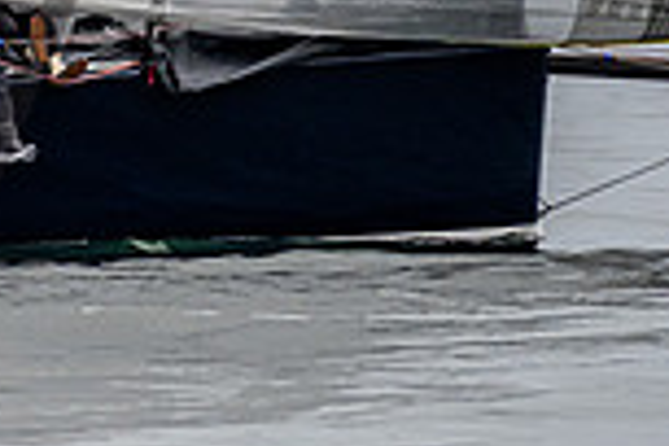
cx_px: -376
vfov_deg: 0.9
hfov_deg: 1.4
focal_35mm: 1517
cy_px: -221
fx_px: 28189
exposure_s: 1/1600
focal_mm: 400
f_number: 8
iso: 800
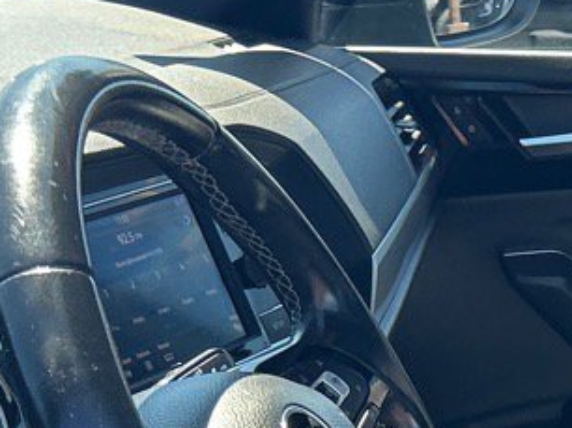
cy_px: 858
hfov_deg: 13.4
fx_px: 2246
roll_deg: -1.3
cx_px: 953
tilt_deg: -23.8
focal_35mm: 136
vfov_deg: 10.1
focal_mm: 5.7
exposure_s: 1/471
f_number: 1.5
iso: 50
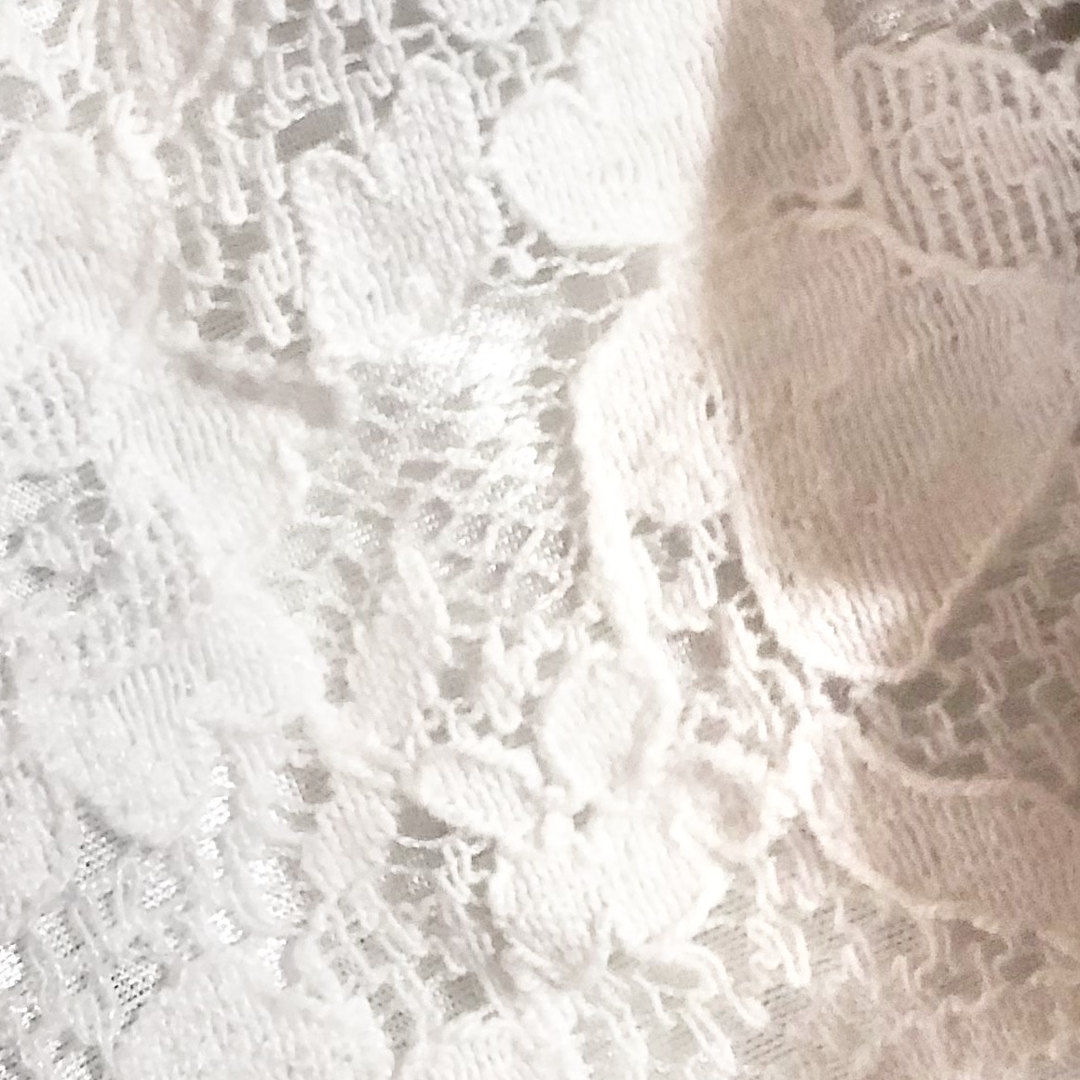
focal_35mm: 86
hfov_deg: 18.9
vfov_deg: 18.3
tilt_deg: -73.5
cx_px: 1355
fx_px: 3036
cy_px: -450
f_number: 1.8
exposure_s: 1/25
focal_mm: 3.99
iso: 40
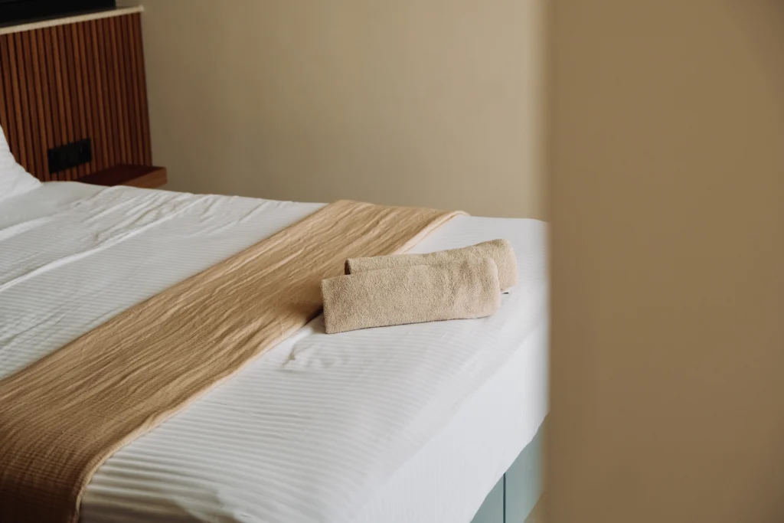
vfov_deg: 24.2
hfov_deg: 35.6
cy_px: 262
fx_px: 1220
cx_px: 392
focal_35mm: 56
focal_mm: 37.4
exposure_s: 1/100
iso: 320
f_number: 4
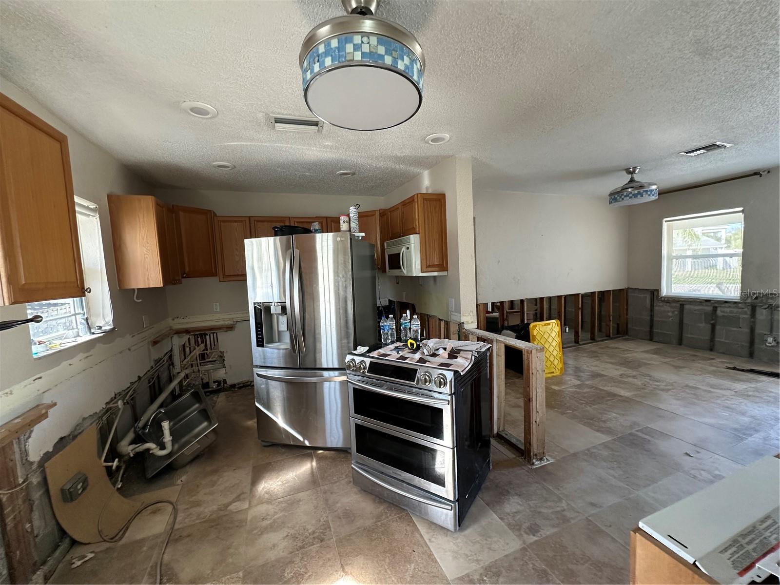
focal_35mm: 14
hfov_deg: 102.1
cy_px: 292
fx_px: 315
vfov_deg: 85.7
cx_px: 390
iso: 250
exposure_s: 1/99
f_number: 2.2
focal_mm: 2.22
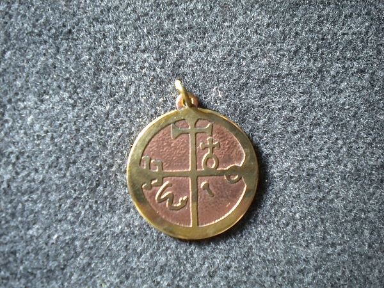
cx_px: 192
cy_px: 144
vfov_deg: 35.1
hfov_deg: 45.8
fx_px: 455
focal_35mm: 41
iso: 400
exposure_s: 1/15.8
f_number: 3.5
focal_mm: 7.4
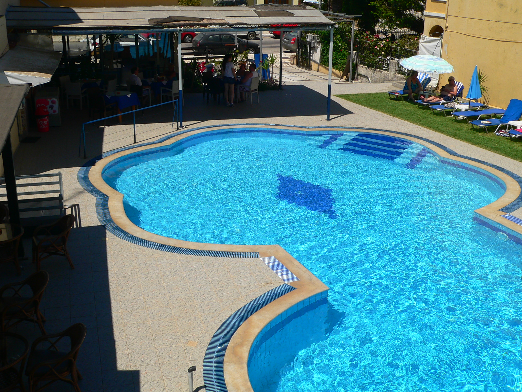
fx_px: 664
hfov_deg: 42.9
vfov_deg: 32.9
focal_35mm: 44
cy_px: 196
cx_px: 261
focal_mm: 7.3
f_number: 5.6
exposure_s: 1/640
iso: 80
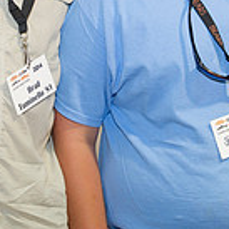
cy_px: 17
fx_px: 966
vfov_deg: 13.4
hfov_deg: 13.5
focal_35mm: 129
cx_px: 110
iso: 500
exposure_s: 1/250
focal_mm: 36
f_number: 3.5
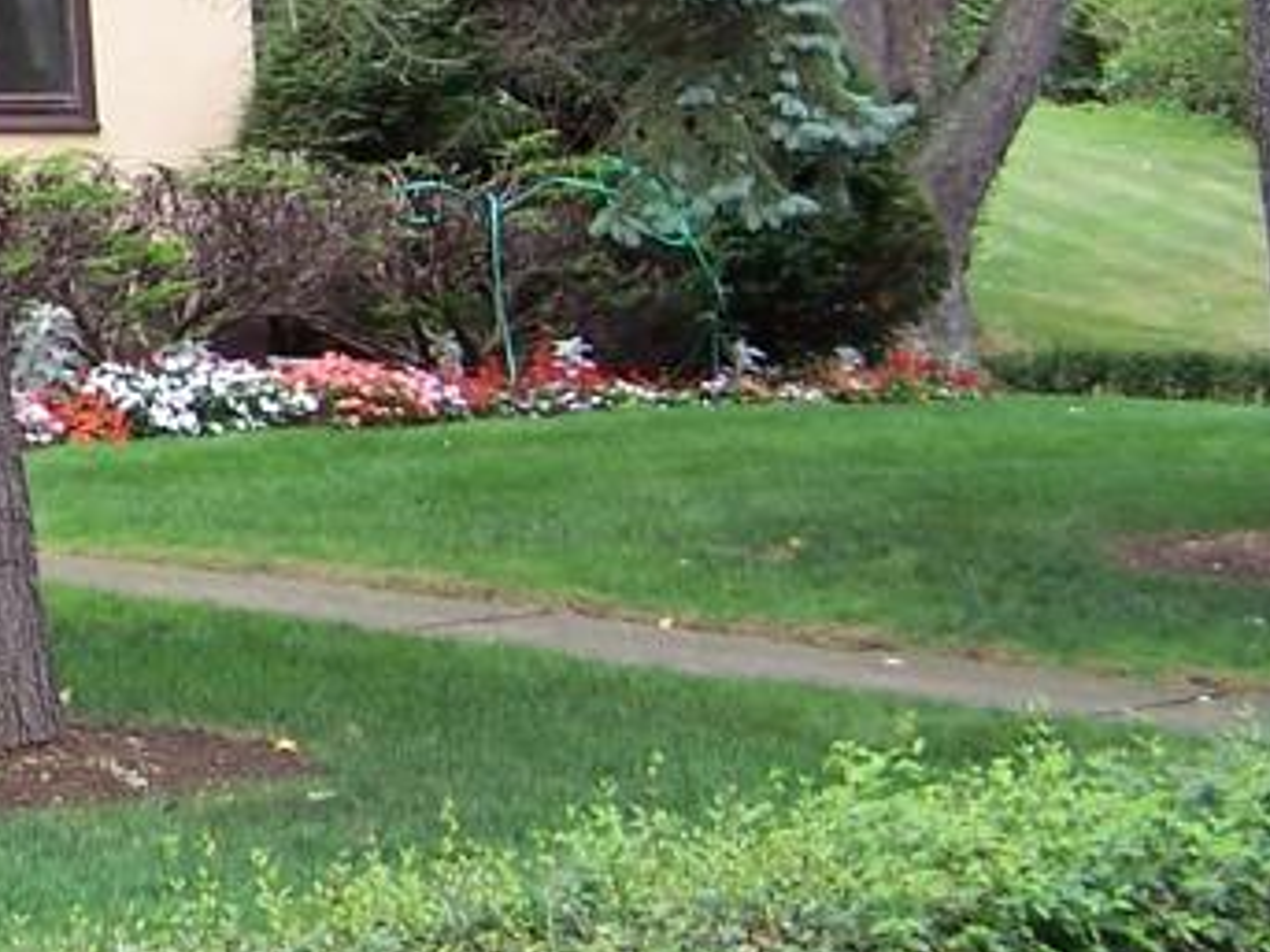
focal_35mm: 142
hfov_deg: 13.0
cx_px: -741
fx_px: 5208
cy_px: -182
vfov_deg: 10.3
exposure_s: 1/125
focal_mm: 6.3
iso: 80
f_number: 2.8
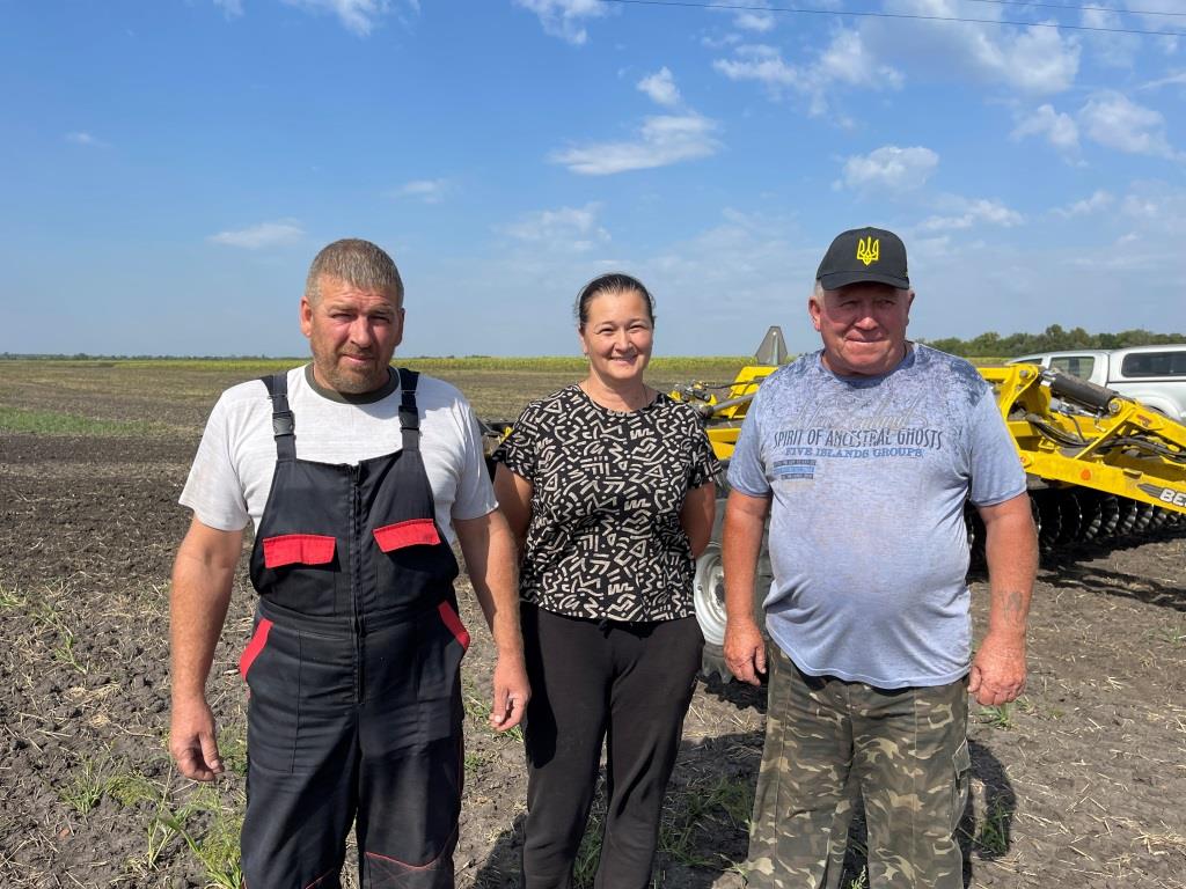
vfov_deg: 53.1
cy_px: 444
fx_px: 891
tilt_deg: -6.2
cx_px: 593
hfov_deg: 67.3
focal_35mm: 26
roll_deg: -1.5
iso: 32
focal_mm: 5.1
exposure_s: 1/4049
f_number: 1.6
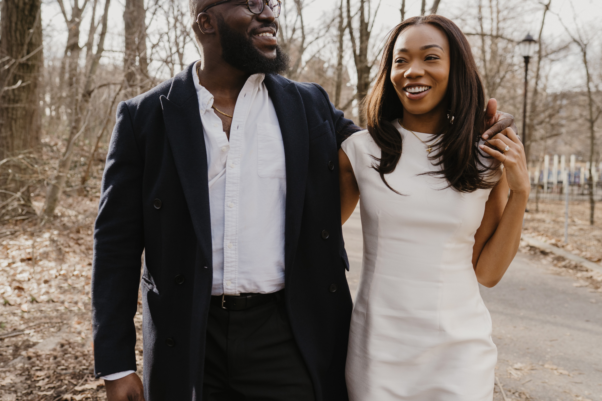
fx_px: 585
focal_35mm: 35
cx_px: 301
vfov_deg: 37.9
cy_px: 200
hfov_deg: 54.4
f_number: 3.5
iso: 1250
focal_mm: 35
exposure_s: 1/1000
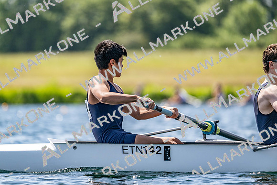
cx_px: 138
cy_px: 92
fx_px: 3078
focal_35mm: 400
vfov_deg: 3.4
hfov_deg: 5.2
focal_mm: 400
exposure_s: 1/2500
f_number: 4.5
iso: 320
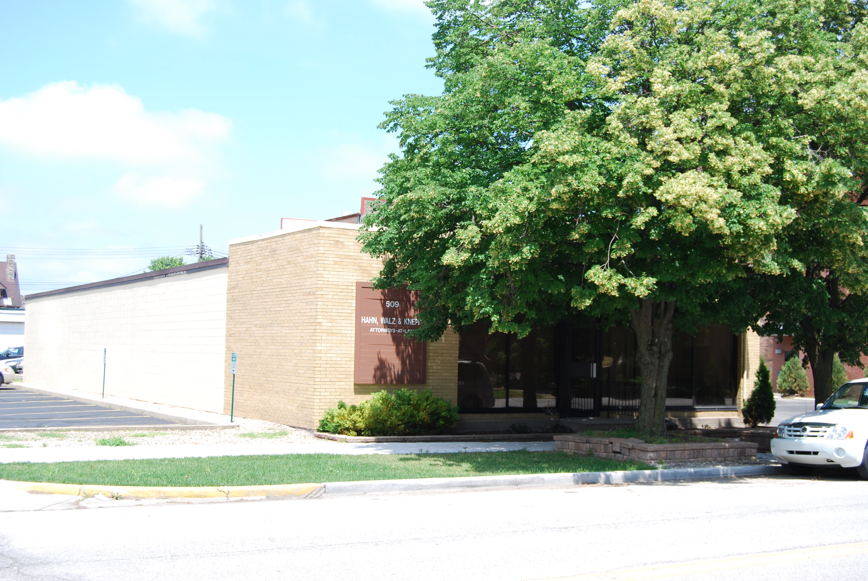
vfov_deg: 29.9
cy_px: 290
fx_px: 1086
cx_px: 434
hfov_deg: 43.6
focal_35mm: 45
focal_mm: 30
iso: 100
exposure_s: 1/160
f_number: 6.3
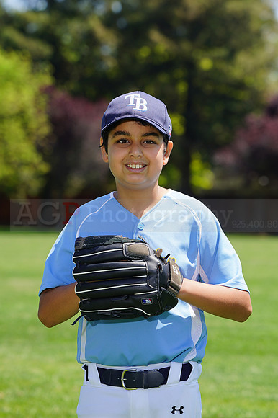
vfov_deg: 9.0
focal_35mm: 229
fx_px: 2656
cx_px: 139
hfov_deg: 6.0
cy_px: 209
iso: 100
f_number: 9
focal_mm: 229
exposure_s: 1/160
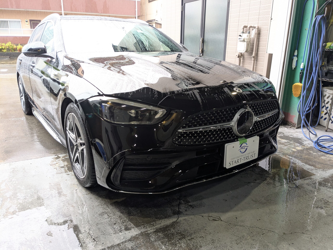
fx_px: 260
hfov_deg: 65.3
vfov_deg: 51.4
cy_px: 125
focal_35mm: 27
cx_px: 166
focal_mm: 4.38
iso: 50
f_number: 1.73
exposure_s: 1/99.9
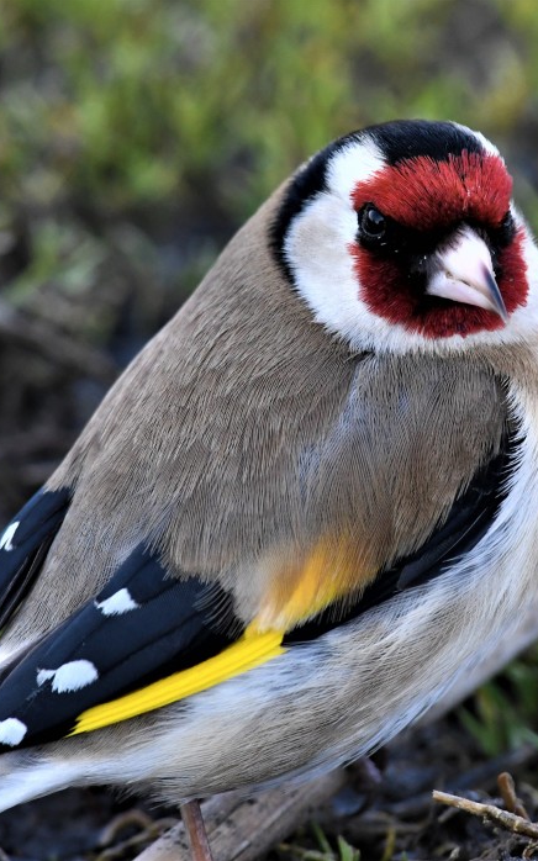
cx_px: 415
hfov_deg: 1.4
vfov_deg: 2.2
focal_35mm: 966
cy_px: 430
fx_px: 22671
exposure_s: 1/640
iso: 1600
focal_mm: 420
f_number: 8
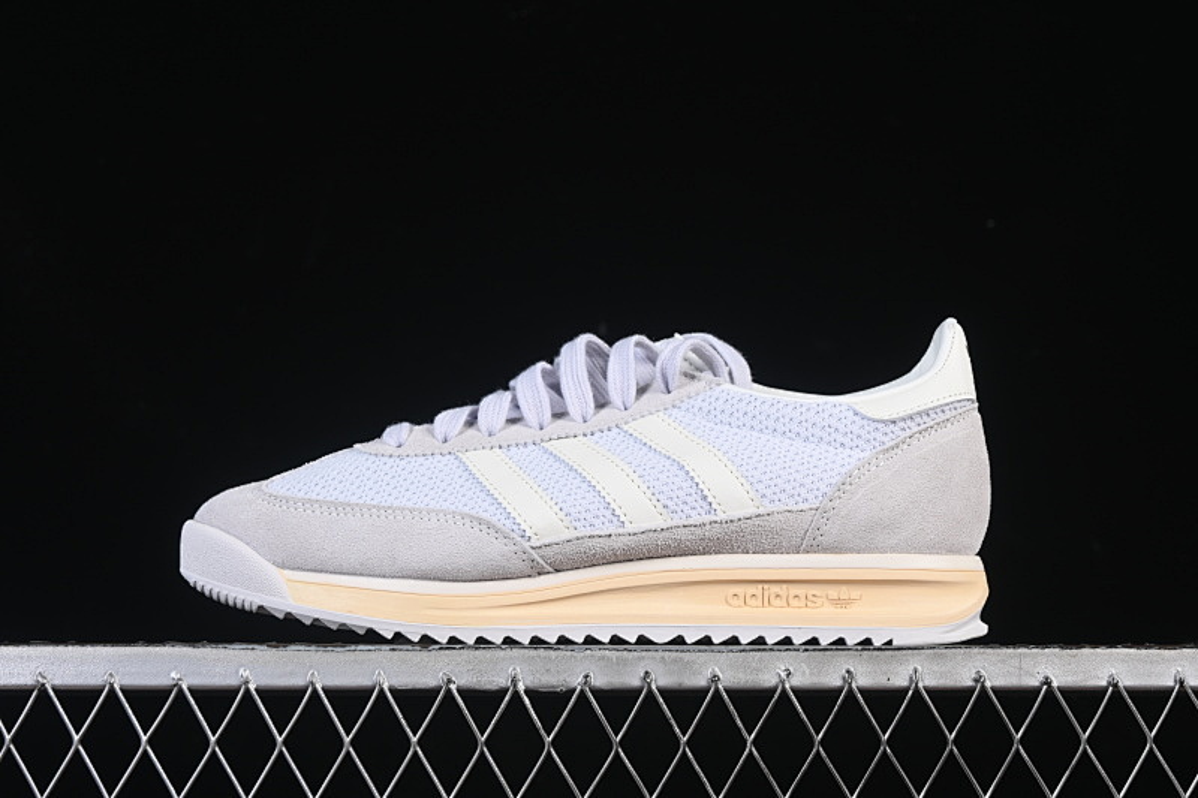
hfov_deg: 27.0
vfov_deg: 18.2
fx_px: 2495
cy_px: 399
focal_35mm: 75
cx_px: 599
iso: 160
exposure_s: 1/80
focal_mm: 50
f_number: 8
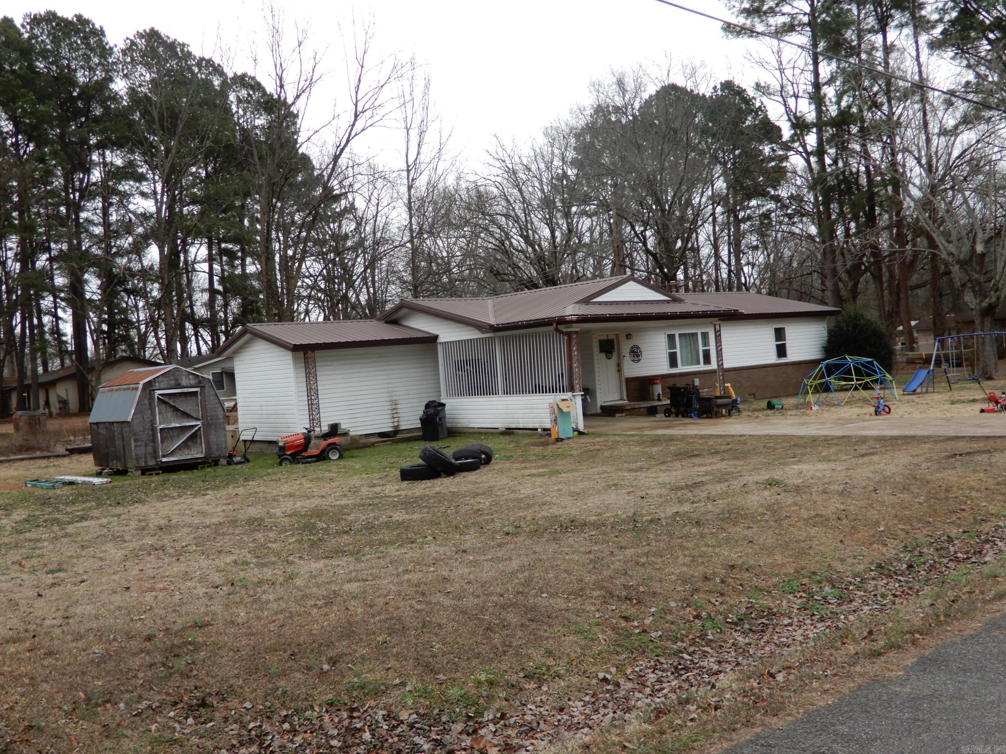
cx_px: 503
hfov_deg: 52.6
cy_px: 377
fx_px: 1017
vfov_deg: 40.7
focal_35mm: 35
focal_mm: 6.2
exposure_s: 1/125
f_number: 4
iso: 80
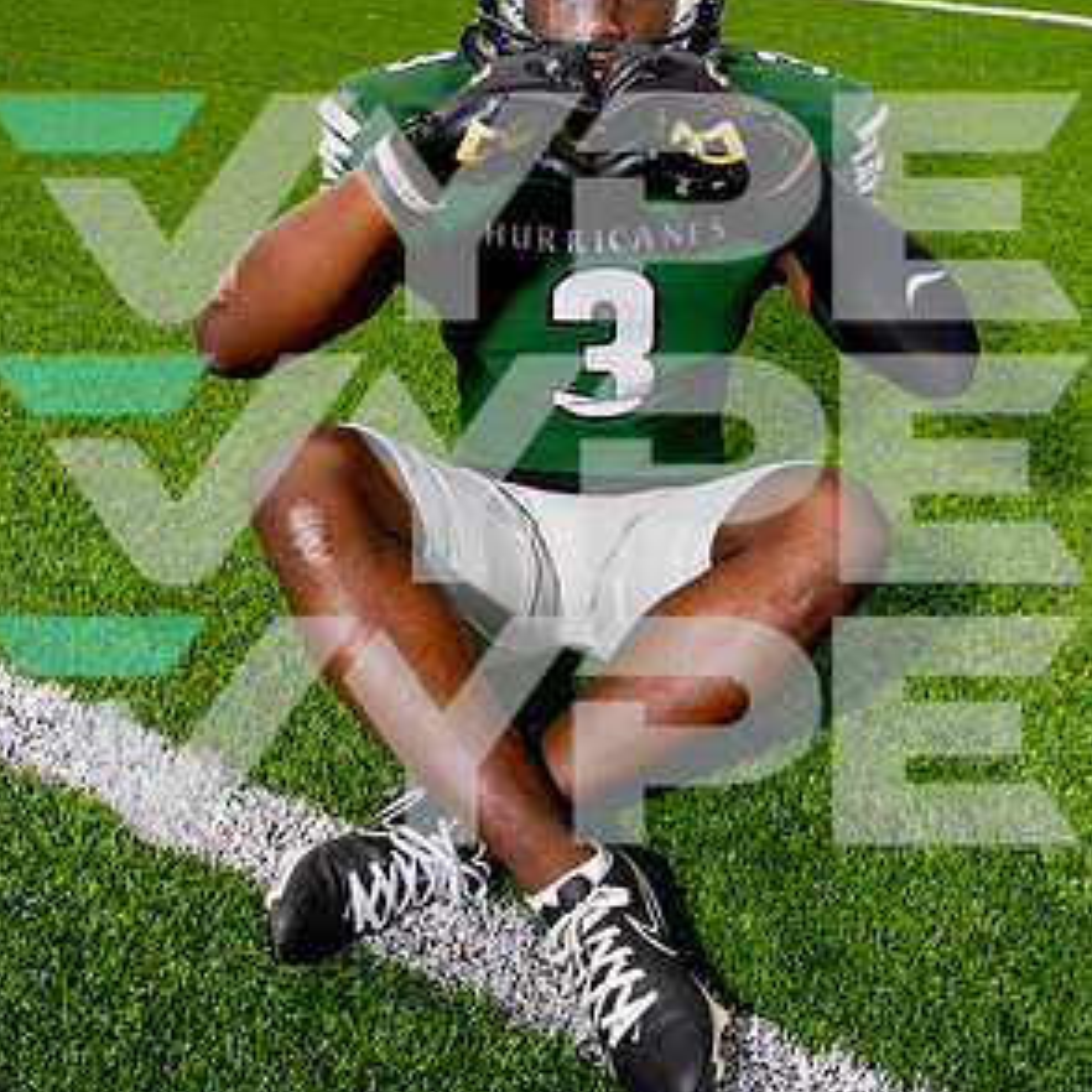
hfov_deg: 42.8
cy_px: 472
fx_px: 1392
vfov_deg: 42.7
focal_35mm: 39
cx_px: 539
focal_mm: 30
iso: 200
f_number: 8
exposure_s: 1/250
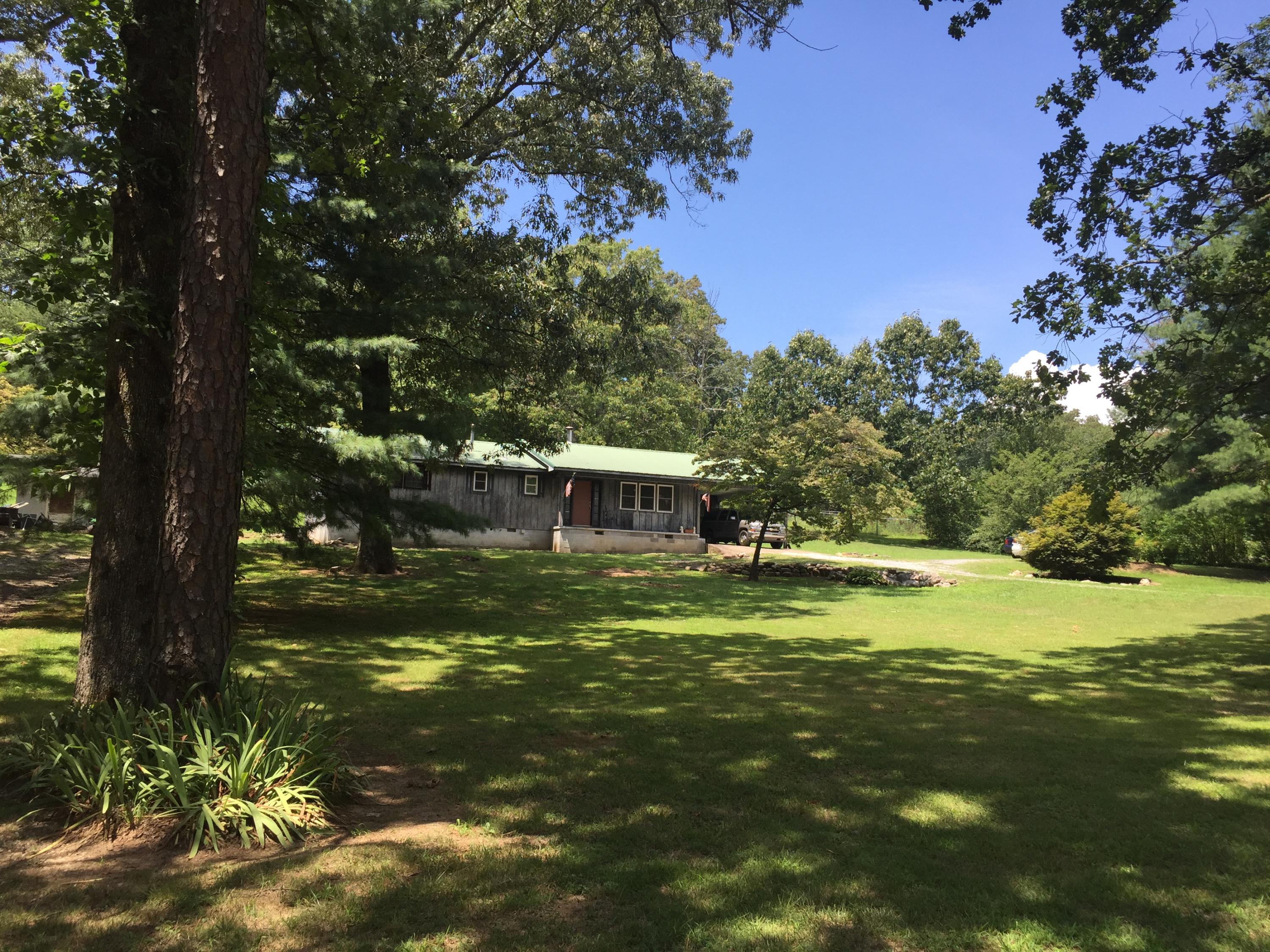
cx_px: 635
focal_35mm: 29
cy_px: 476
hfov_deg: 61.7
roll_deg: -2.7
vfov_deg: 48.2
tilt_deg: +7.2
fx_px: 1064
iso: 32
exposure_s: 1/824
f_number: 2.2
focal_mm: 4.15
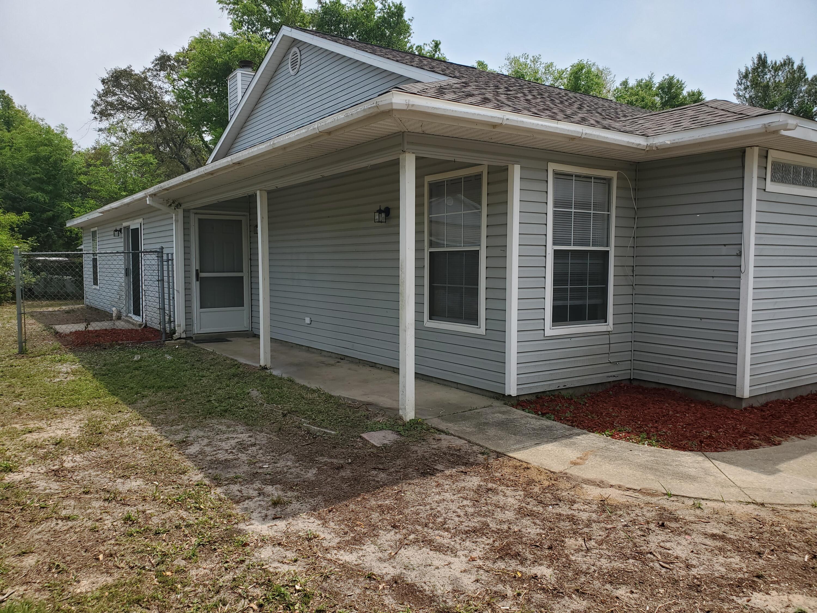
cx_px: 408
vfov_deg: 53.1
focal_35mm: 26
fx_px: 614
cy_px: 306
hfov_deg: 67.3
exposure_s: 1/1457
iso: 50
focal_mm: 4.3
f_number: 2.4
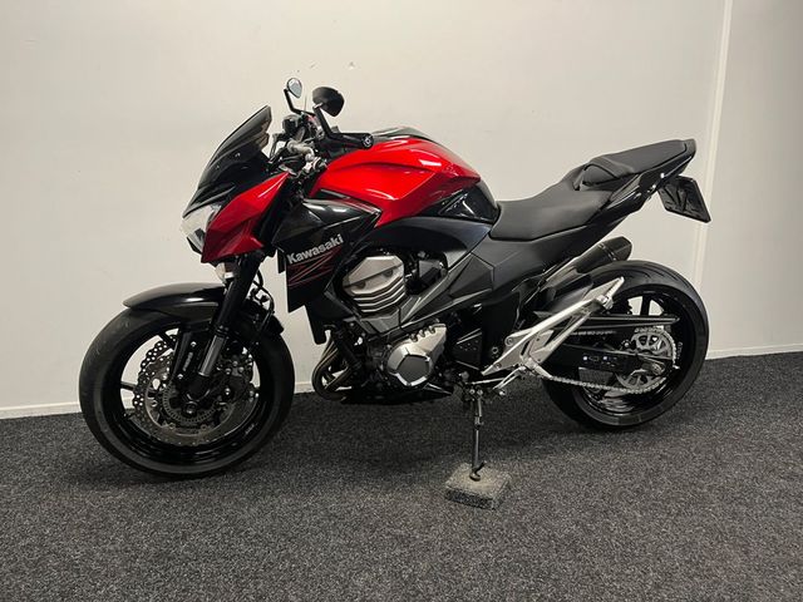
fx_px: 603
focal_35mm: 26
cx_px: 402
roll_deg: +0.3
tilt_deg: -12.9
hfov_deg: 67.3
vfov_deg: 53.1
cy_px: 301
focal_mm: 5.1
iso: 125
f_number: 1.6
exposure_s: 1/50
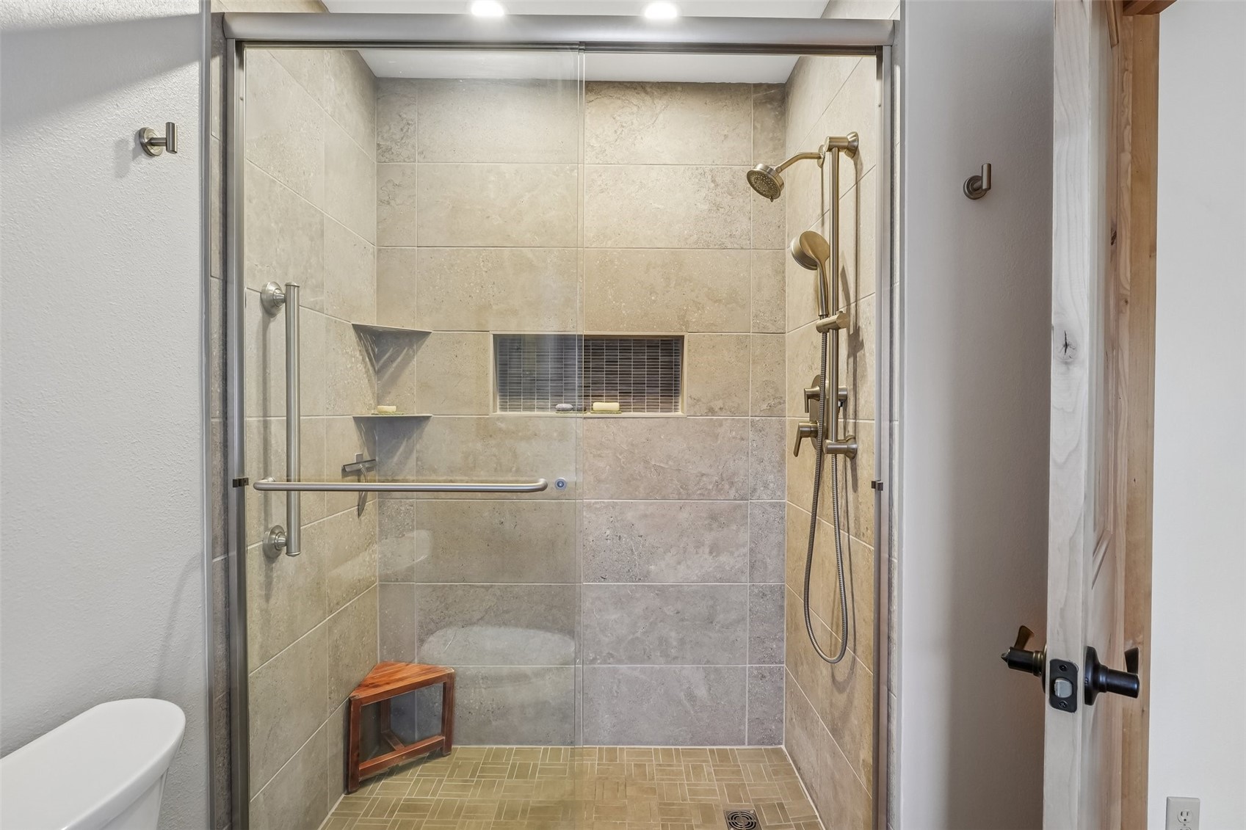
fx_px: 571
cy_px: 415
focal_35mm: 16
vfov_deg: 72.0
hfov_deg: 95.0
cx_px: 623
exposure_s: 1/10
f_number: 8
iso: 500
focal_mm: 11
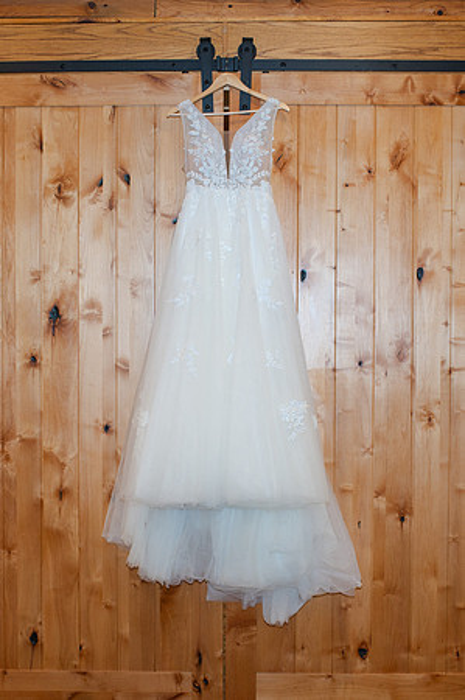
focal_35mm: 55
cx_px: 234
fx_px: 1060
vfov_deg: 36.5
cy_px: 363
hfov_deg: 24.7
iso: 800
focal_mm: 35
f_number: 3.2
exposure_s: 1/200
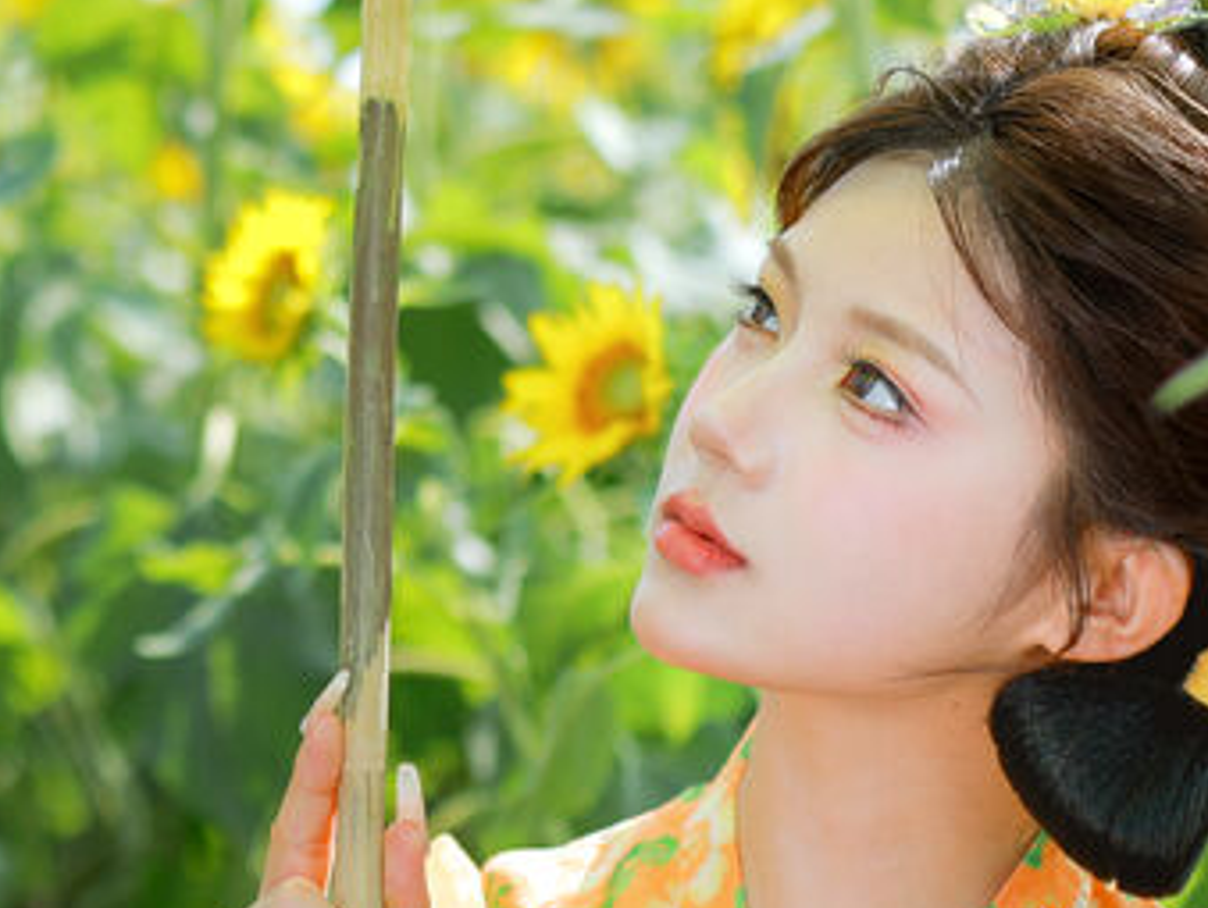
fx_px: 5939
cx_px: 214
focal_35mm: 170
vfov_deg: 8.7
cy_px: 388
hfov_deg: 11.6
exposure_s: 1/2000
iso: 100
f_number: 2
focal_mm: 50
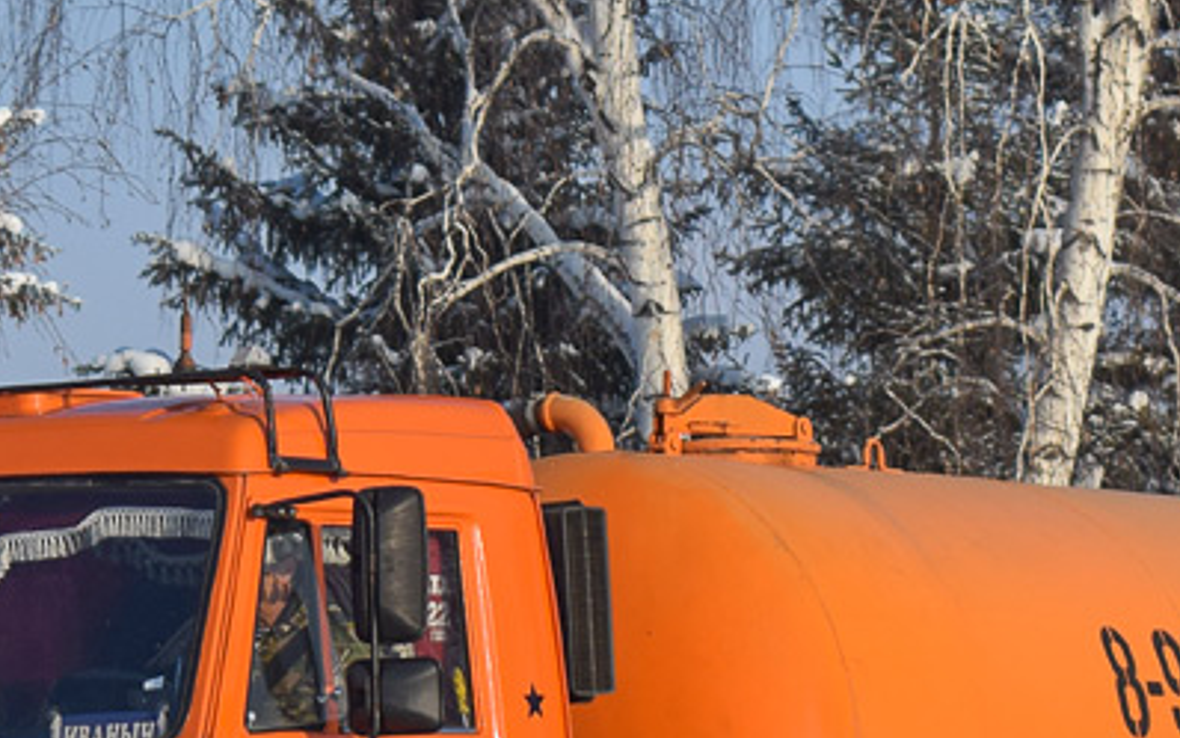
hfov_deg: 8.3
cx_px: 537
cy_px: 608
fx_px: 8156
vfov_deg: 5.2
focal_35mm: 254
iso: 100
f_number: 6.3
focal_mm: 55
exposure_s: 1/800
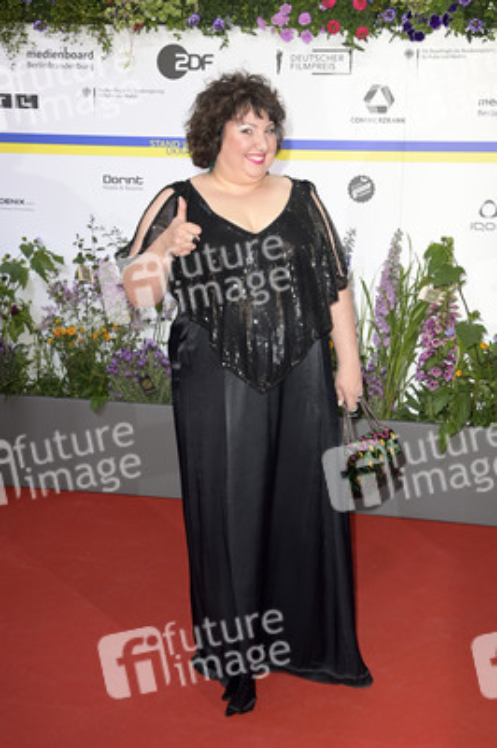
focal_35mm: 48
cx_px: 248
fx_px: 996
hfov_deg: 28.0
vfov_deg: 41.1
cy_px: 374
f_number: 6.3
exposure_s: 1/250
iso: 640
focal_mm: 48
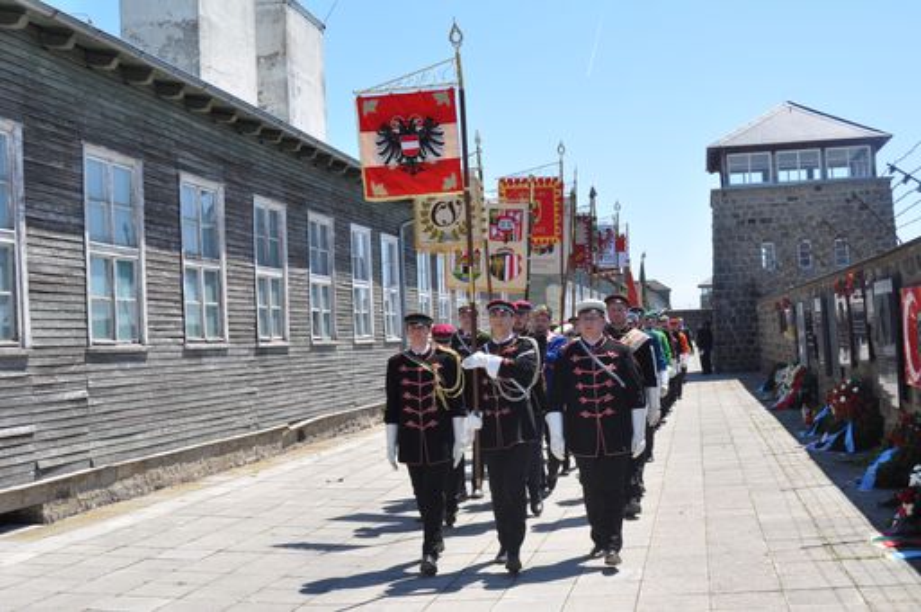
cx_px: 460
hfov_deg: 43.7
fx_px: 1150
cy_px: 306
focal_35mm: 45
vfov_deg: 29.8
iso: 200
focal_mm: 30
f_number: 9
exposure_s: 1/320
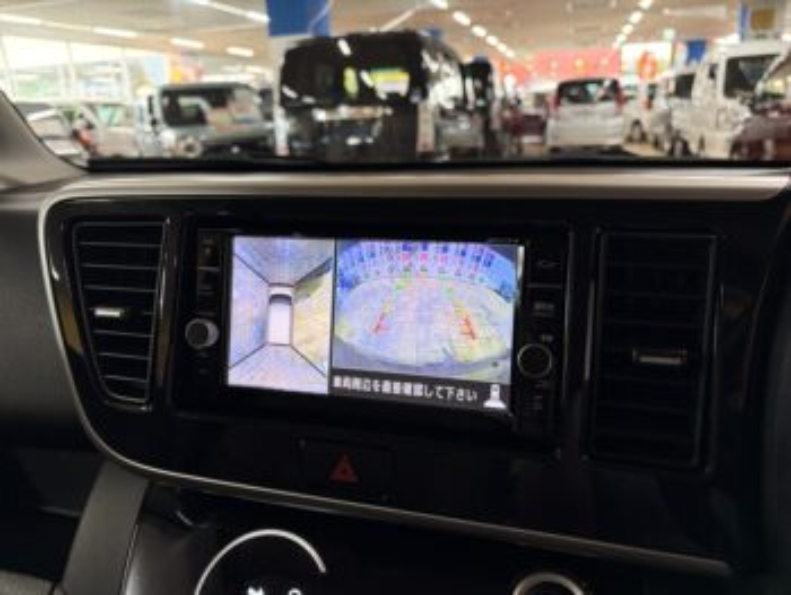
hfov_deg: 67.3
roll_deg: +3.4
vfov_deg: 53.1
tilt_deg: -15.7
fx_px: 595
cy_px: 298
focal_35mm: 26
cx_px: 396
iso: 160
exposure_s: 1/50
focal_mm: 5.96
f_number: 1.6
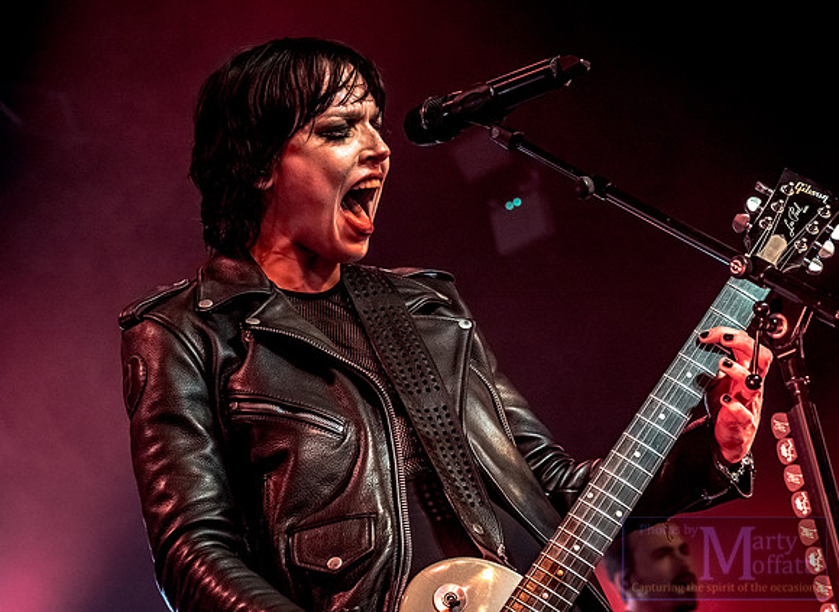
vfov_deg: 14.2
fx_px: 2456
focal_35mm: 102
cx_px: 387
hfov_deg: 19.4
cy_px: 273
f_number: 4
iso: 800
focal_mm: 47
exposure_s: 1/200
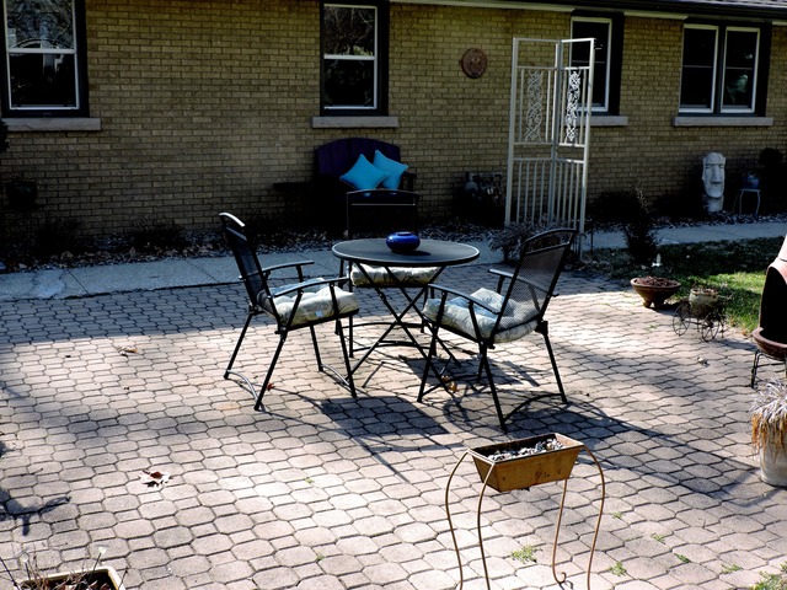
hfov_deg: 43.9
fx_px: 978
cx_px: 394
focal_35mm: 43
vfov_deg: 33.6
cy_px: 295
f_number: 3.4
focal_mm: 7.7
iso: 100
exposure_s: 1/250
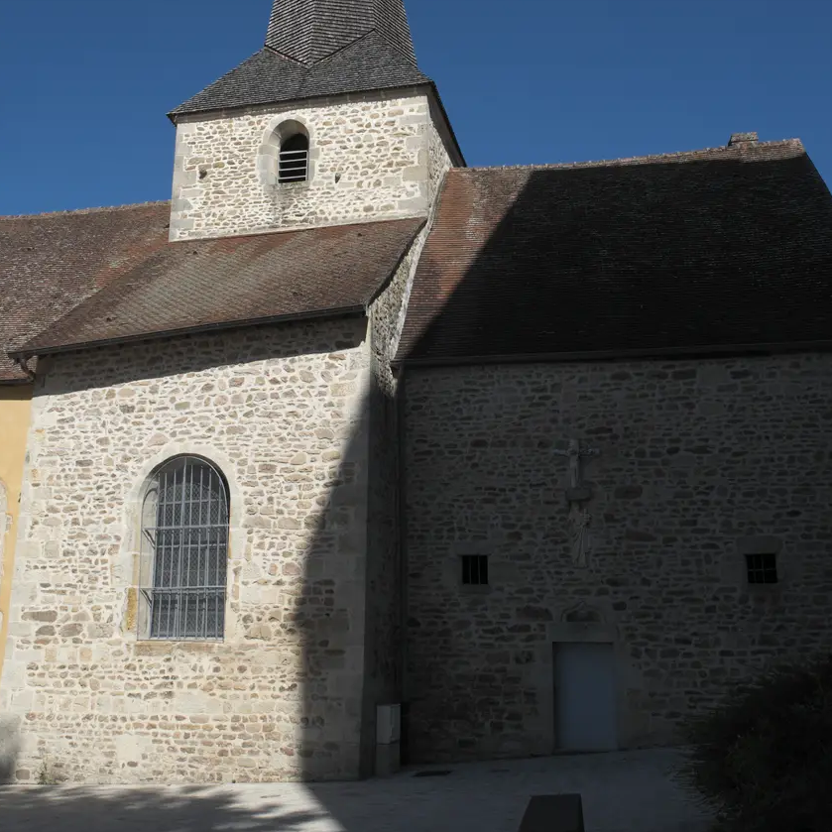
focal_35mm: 35
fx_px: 952
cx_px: 412
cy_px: 239
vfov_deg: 46.0
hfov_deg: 47.2
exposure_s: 1/420
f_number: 13
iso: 200
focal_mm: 18
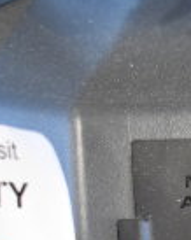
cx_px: 491
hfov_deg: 8.0
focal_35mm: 176
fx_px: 1248
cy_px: 281
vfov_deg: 10.8
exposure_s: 1/50
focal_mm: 28
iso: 2500
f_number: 4.2
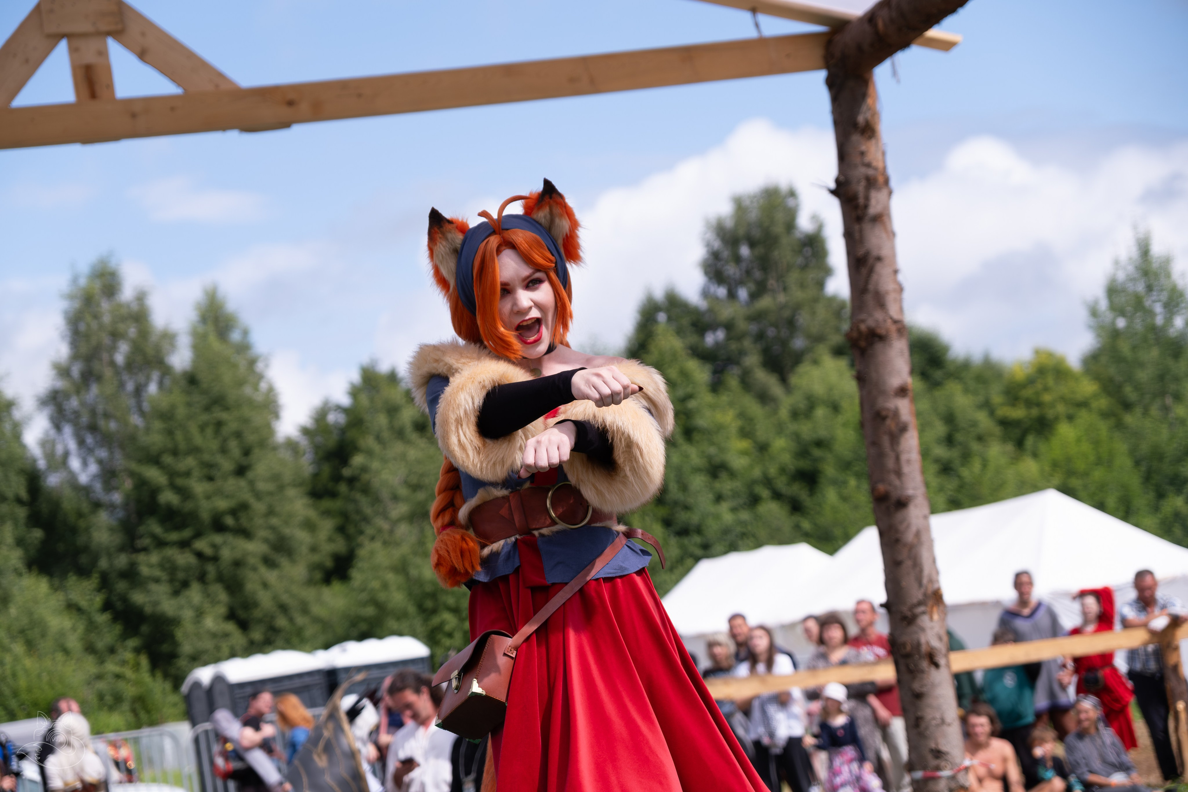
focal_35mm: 83
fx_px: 2739
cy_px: 396
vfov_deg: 16.5
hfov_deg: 24.5
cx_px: 594
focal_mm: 55
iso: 200
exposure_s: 1/2500
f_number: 3.2
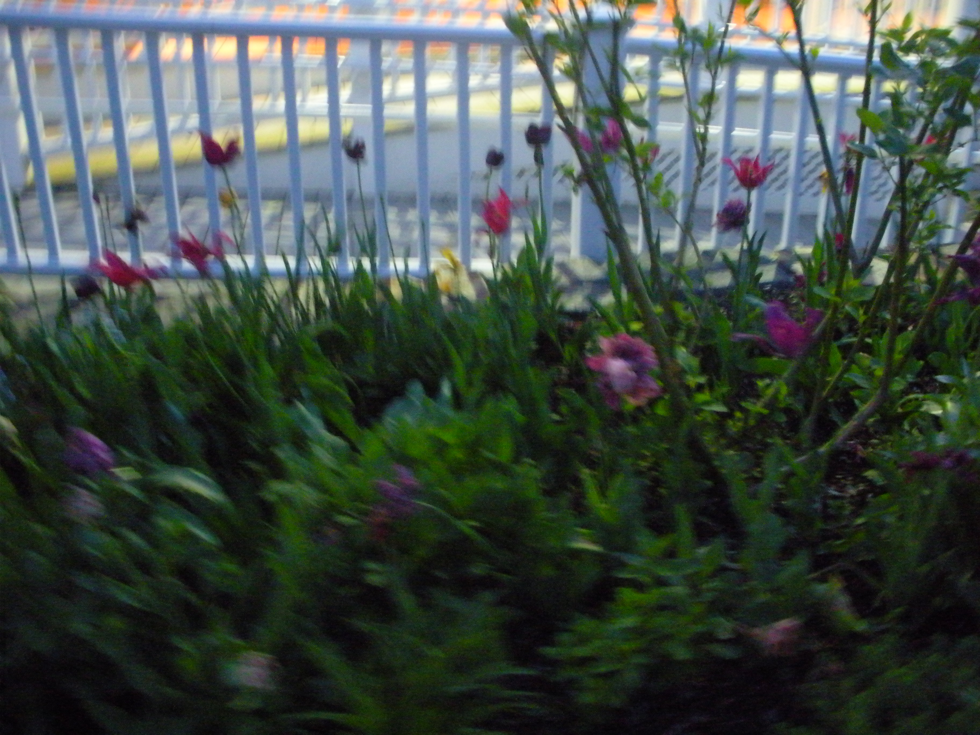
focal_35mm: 36
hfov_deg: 51.4
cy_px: 368
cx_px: 490
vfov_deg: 39.7
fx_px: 1019
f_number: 3.5
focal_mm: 6.3
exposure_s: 1/7.6
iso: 800
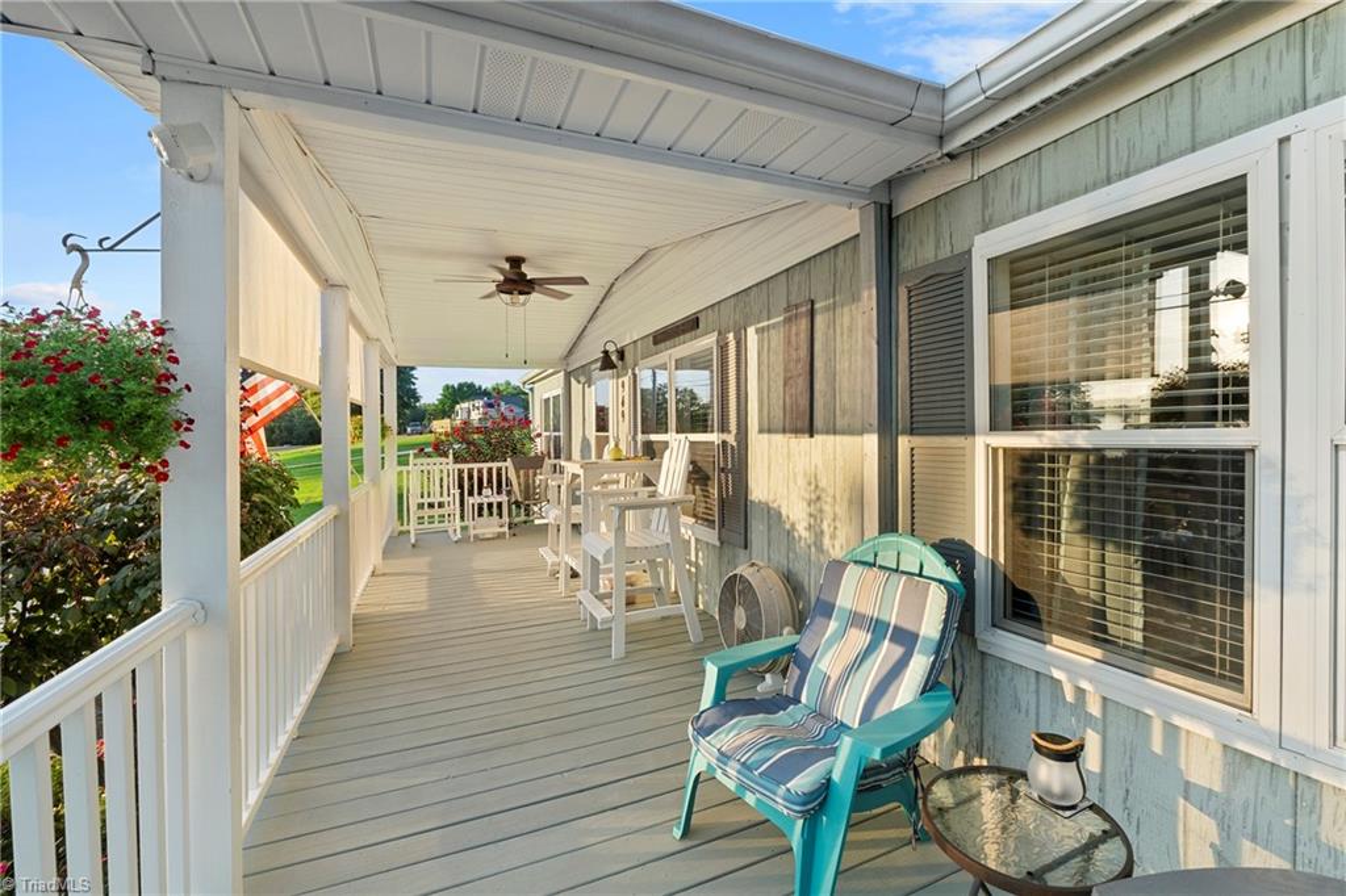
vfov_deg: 77.3
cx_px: 673
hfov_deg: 100.4
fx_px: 561
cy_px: 448
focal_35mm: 15
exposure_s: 1/80
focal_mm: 10
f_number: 9
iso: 250
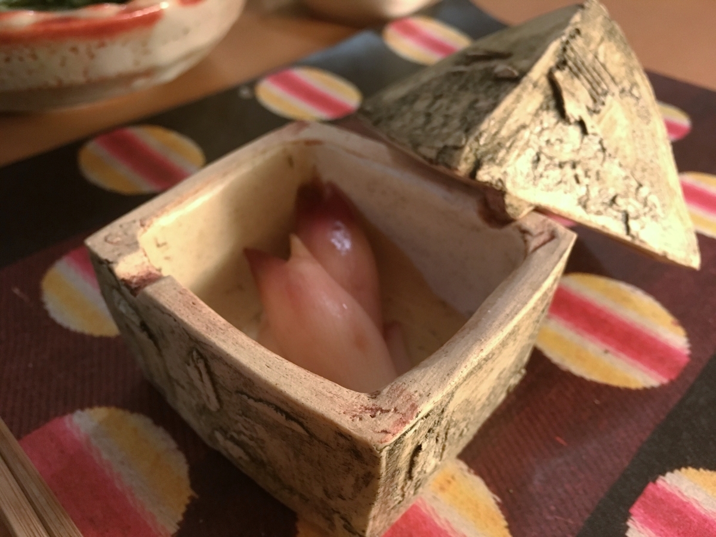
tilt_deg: -39.1
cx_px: 358
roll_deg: -1.5
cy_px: 268
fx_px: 600
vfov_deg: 48.2
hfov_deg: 61.7
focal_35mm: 29
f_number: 2.2
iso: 200
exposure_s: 1/17
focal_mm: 4.15
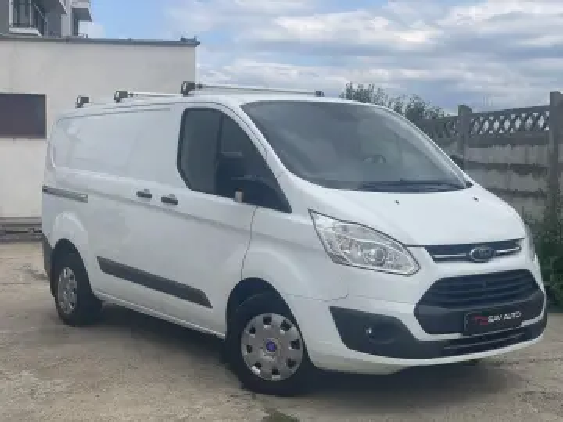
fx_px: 846
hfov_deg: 36.8
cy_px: 211
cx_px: 282
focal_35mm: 52
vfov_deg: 28.0
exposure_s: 1/2660
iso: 32
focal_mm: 6
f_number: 2
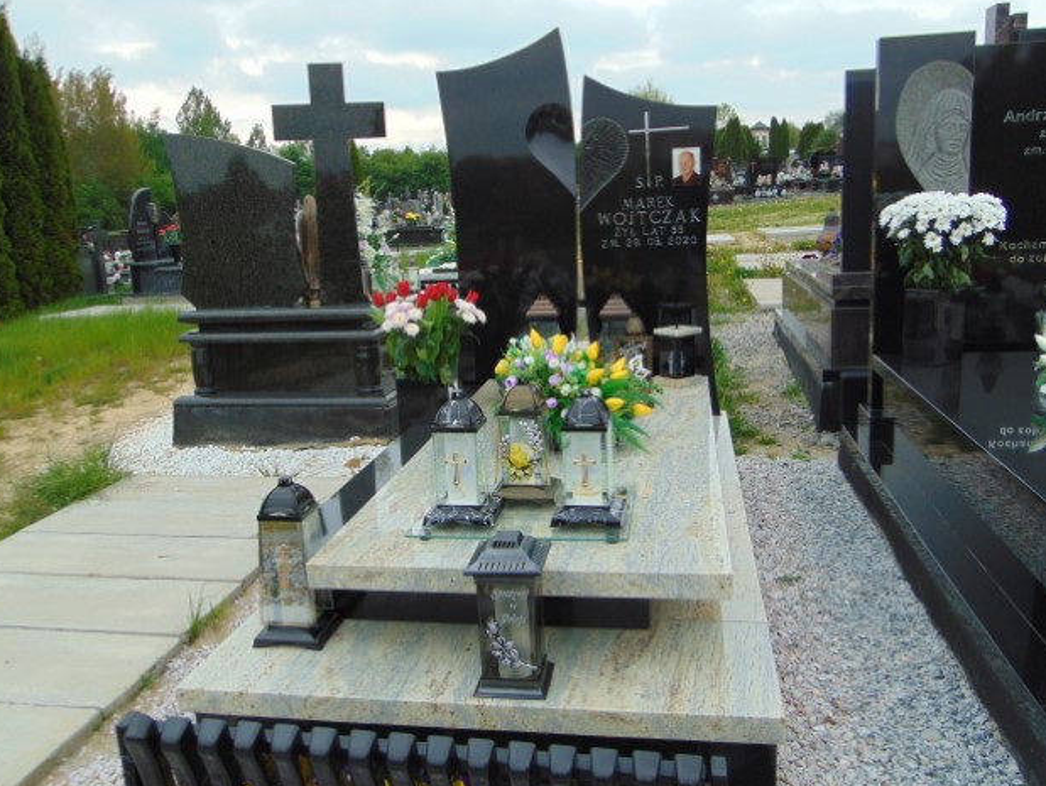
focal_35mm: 31
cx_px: 517
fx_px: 937
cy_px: 385
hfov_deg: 58.3
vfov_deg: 45.5
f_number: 3.1
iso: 80
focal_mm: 5.4
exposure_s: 1/640
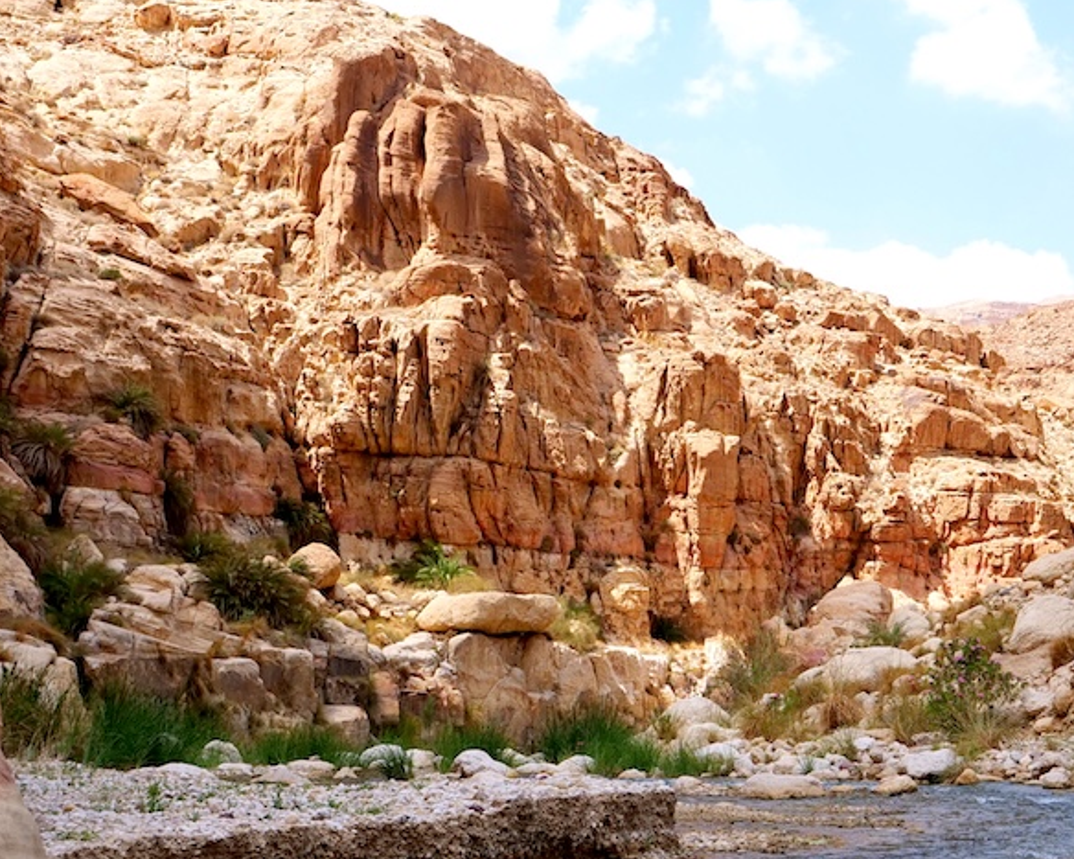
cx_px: 653
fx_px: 1939
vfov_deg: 24.9
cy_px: 512
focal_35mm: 61
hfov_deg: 30.9
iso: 200
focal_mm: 16
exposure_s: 1/1600
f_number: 4
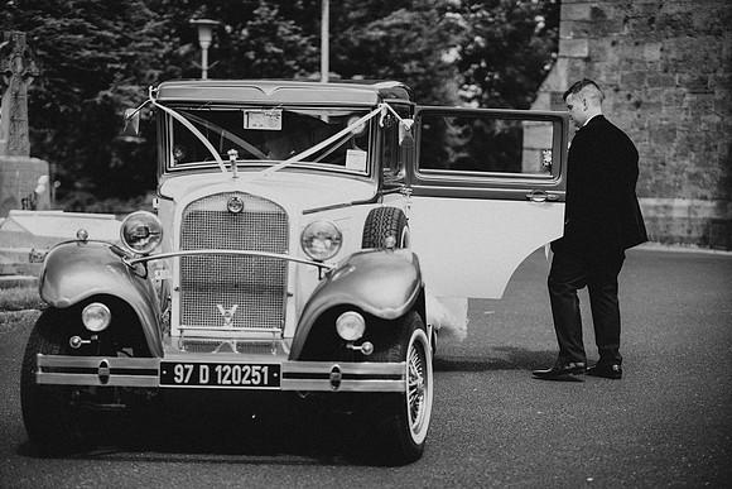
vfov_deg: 16.1
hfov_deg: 23.9
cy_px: 244
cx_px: 366
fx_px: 1729
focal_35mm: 85
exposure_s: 1/4000
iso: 100
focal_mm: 85
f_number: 2
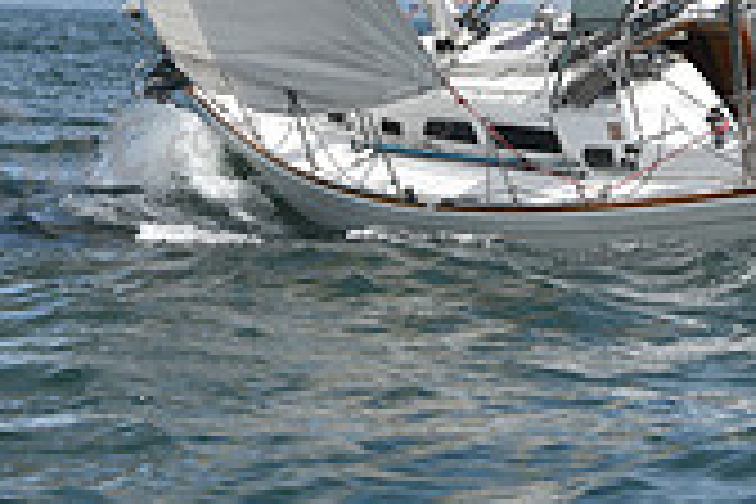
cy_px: -106
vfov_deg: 5.7
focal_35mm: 241
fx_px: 5061
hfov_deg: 8.5
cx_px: 500
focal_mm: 70
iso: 200
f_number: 6.3
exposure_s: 1/1250
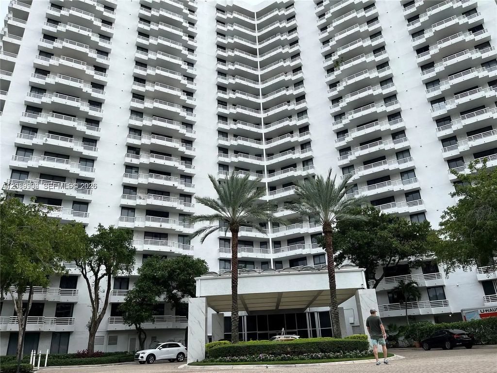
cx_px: 248
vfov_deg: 53.1
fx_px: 373
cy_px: 186
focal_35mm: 26
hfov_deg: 67.3
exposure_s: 1/2137
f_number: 1.6
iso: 50
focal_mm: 5.1
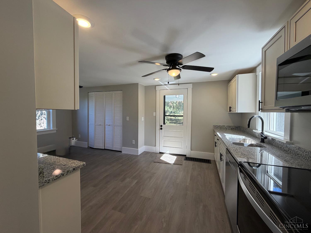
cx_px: 156
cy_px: 116
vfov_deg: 85.7
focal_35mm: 14
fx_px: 126
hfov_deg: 102.1
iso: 80
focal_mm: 2.22
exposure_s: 1/120
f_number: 2.2
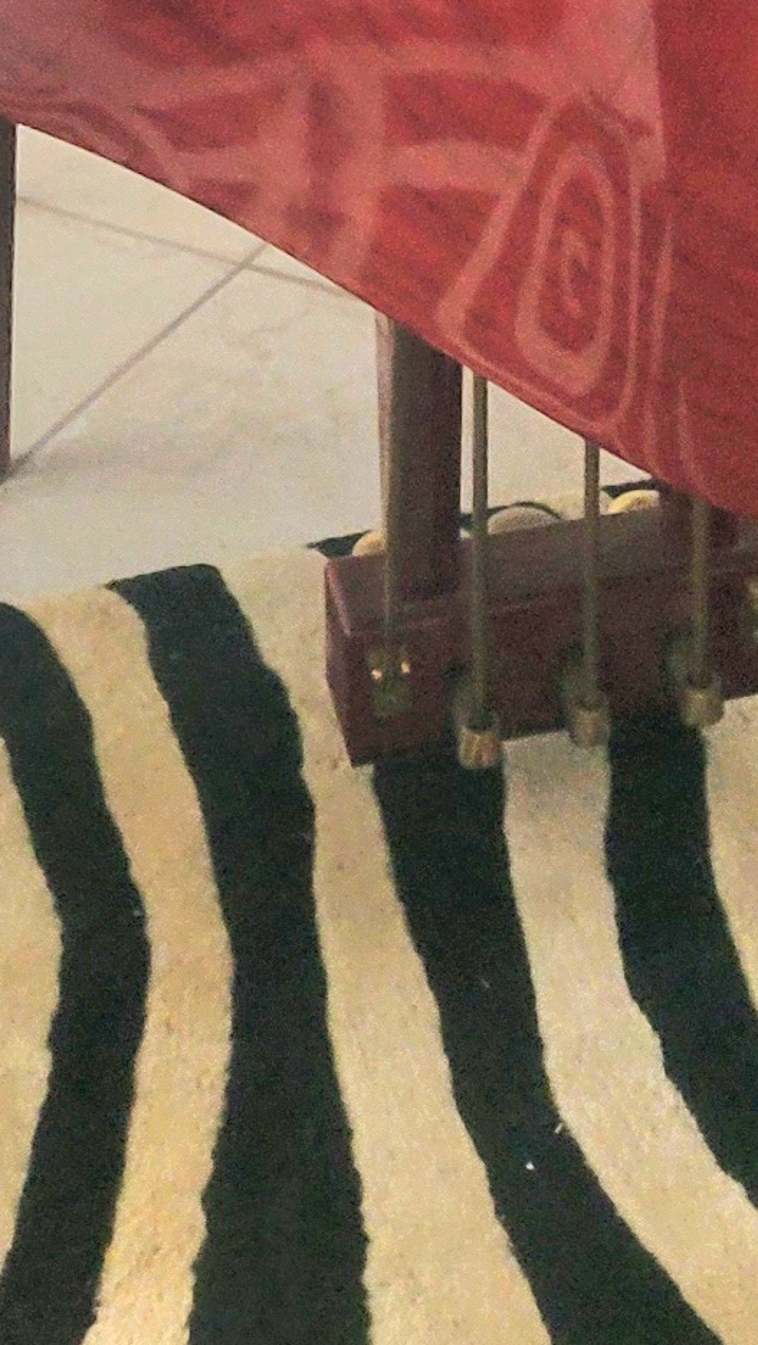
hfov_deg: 9.9
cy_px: -1322
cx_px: 700
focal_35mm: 122
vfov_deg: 14.6
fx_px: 4356
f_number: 1.8
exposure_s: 1/40
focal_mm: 5.4
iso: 160
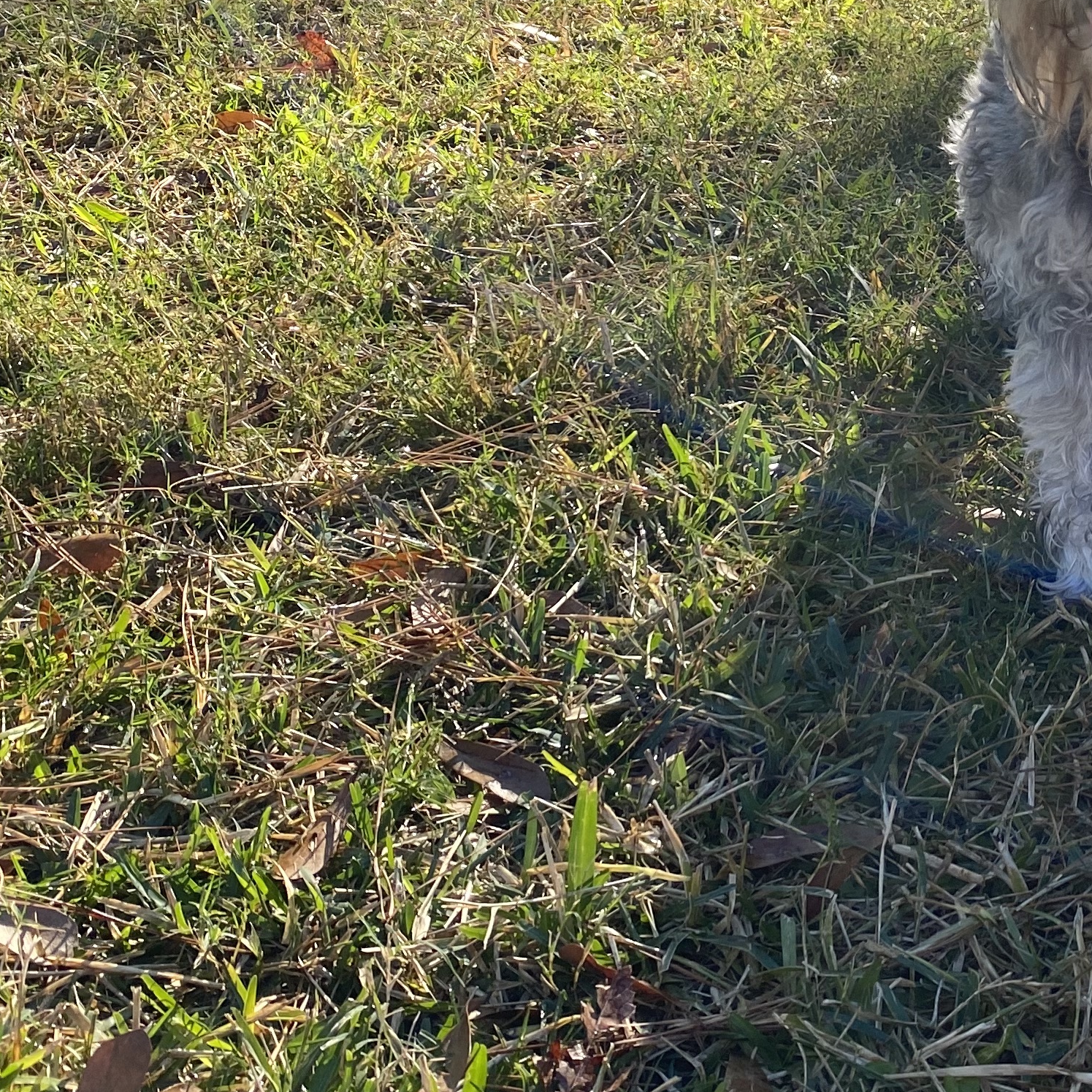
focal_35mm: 62
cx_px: 1036
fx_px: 2213
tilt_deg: -19.8
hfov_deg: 26.5
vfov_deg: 27.3
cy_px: 264
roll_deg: -3.9
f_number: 1.8
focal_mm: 4.25
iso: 32
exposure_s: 1/743
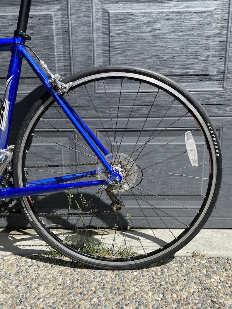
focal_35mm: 26
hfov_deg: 53.1
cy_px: 154
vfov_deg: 67.3
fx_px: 232
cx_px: 116
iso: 32
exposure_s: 1/1346
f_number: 1.8
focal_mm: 4.25
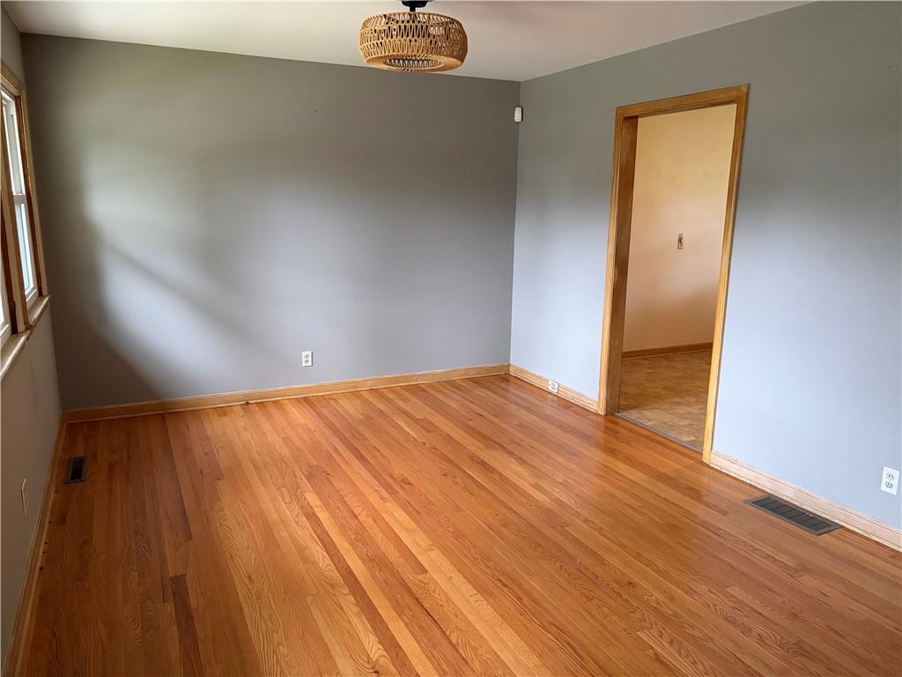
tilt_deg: -10.5
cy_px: 338
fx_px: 677
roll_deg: -0.2
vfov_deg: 53.1
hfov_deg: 67.3
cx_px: 451
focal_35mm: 26
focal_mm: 5.96
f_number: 1.6
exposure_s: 1/60
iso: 400
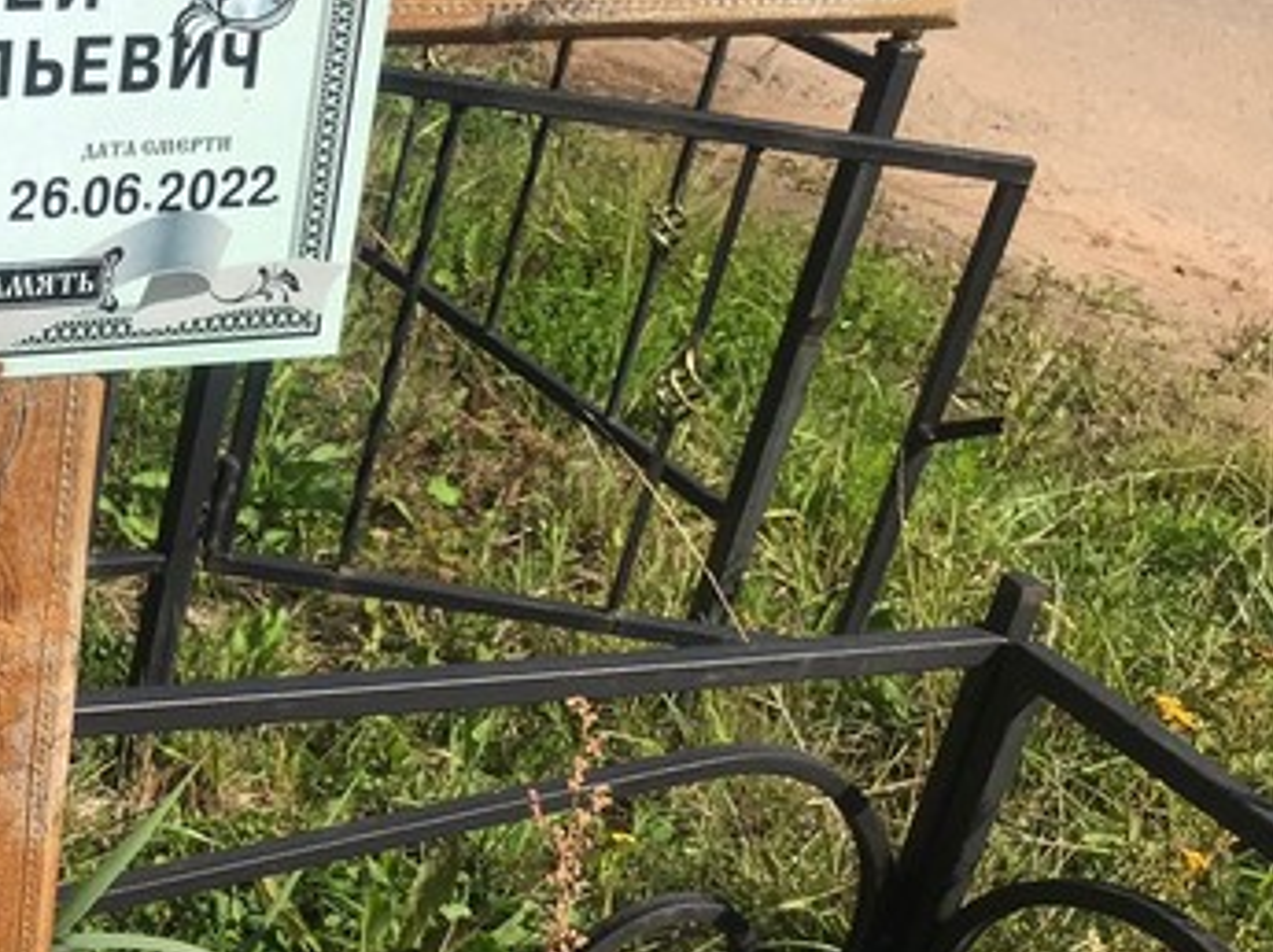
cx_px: -199
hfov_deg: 26.9
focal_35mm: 65
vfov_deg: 22.5
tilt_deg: -27.4
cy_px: 572
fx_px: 2388
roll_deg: -4.2
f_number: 1.8
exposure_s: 1/2591
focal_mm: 3.99
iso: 20
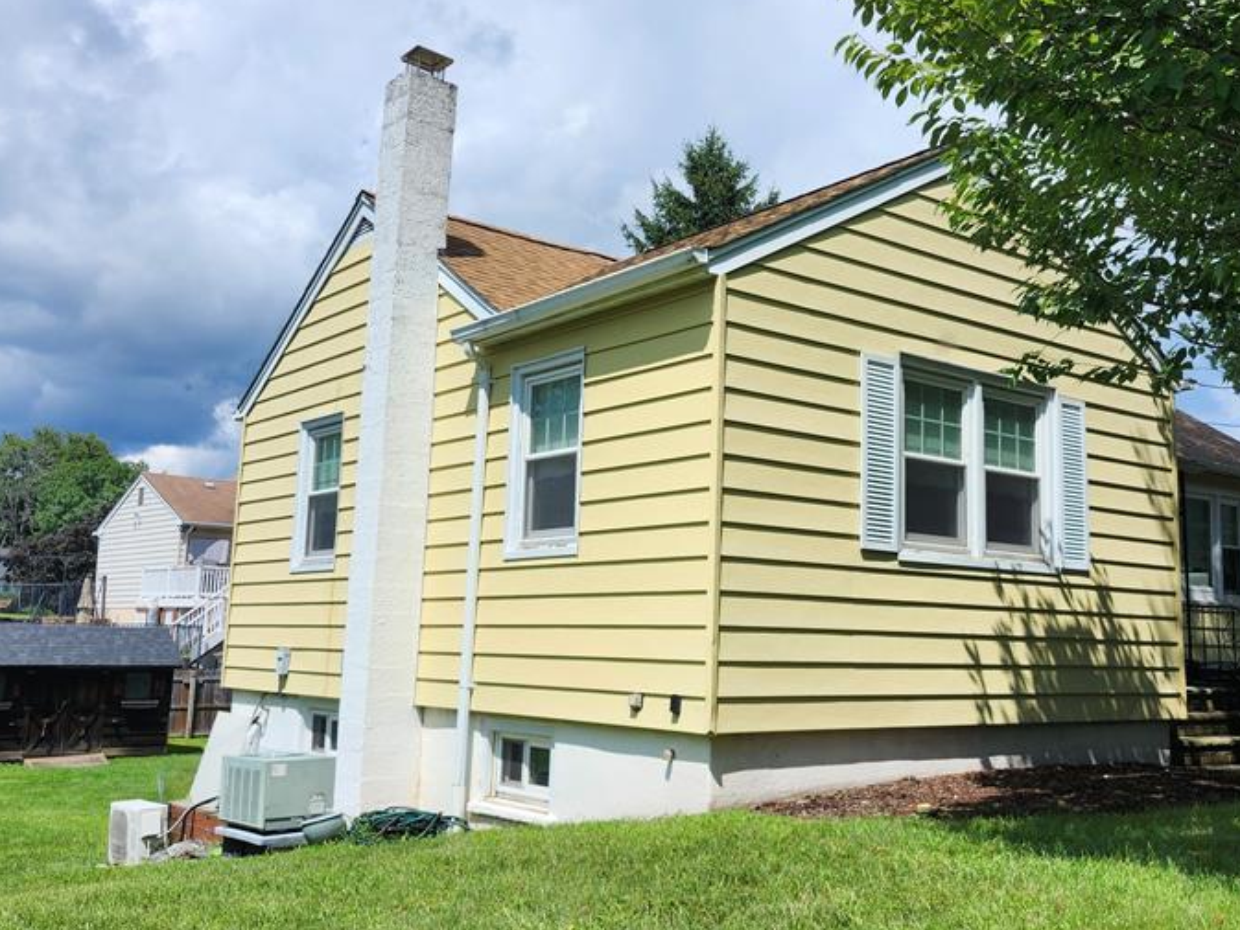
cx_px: 702
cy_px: 433
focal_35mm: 35
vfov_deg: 40.7
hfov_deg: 52.5
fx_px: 1254
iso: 25
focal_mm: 5.54
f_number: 1.8
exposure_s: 1/2671
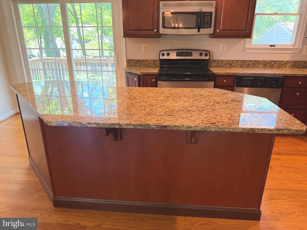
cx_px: 154
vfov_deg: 56.8
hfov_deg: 71.6
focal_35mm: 24
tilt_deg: -19.5
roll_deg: +1.9
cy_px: 115
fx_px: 213
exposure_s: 1/60
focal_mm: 6.76
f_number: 1.78
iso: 160
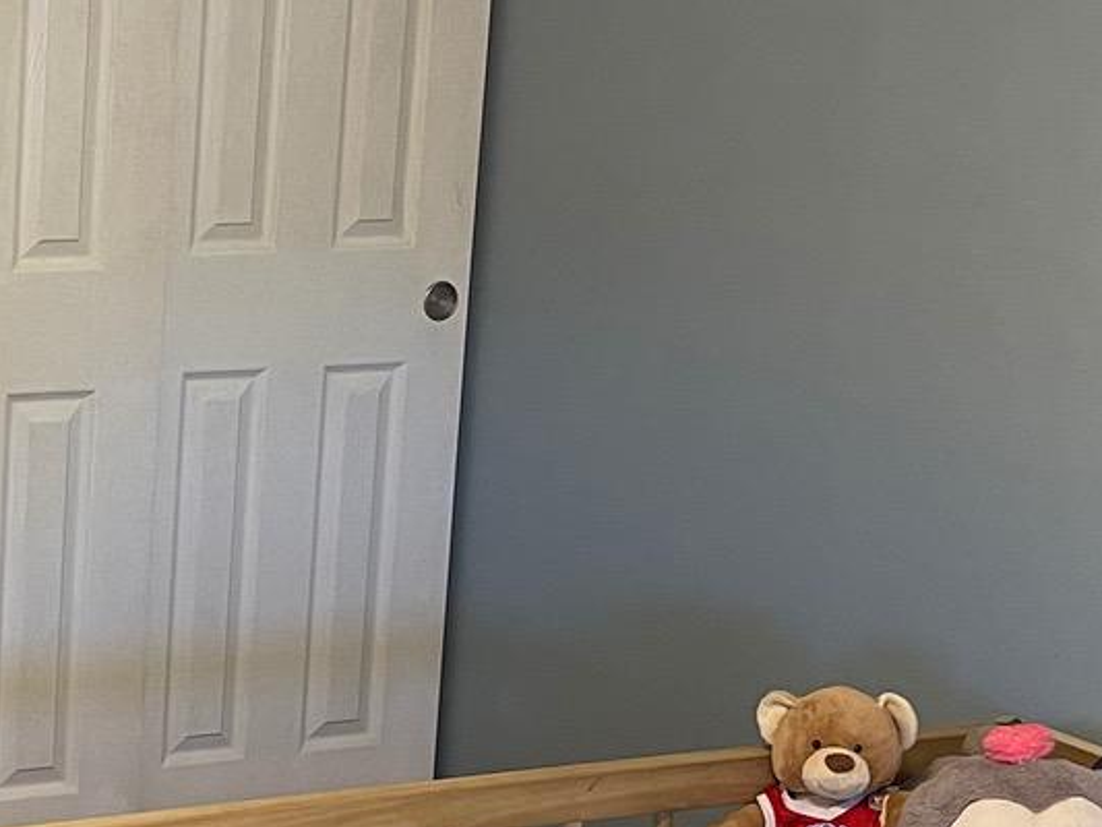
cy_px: 546
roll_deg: -0.9
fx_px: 3057
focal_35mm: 96
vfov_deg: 15.4
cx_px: -54
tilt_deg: -12.0
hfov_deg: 19.7
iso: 160
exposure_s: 1/60
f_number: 1.6
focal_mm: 5.1
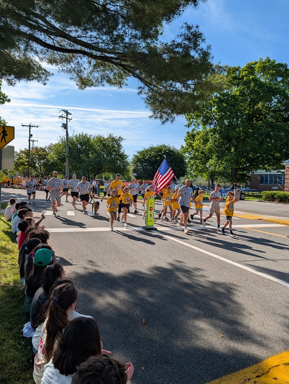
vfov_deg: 71.5
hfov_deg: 56.9
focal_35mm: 24
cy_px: 192
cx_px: 144
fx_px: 266
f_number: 1.68
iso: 23
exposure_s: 1/1462
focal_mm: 6.9
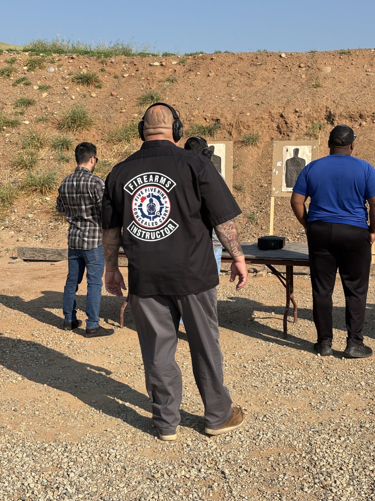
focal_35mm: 52
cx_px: 188
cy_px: 250
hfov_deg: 28.0
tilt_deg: -4.7
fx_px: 751
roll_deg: -1.2
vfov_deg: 36.8
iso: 32
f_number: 1.6
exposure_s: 1/2364
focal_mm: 5.96
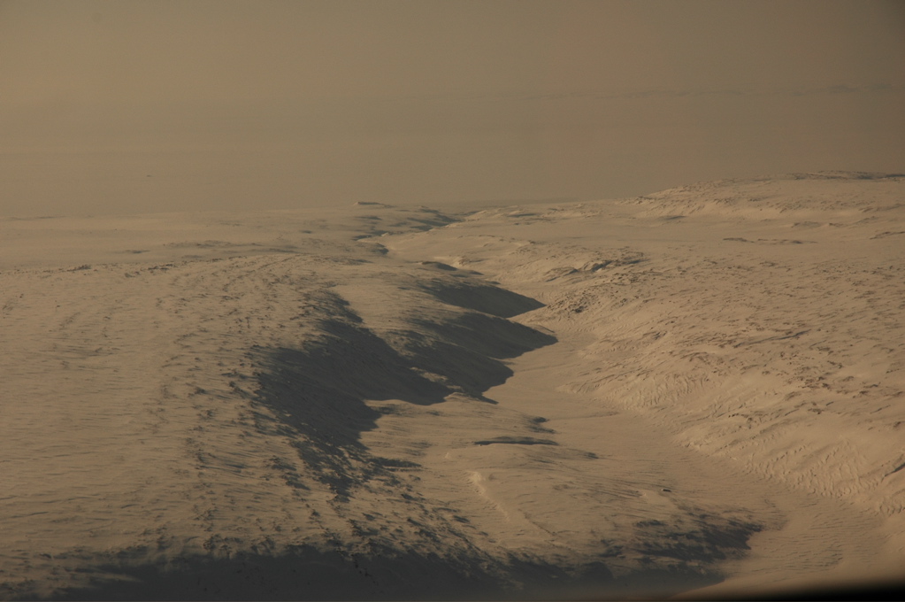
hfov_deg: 19.5
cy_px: 301
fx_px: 2637
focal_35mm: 105
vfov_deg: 13.0
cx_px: 452
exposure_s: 1/200
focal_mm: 70
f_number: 7.1
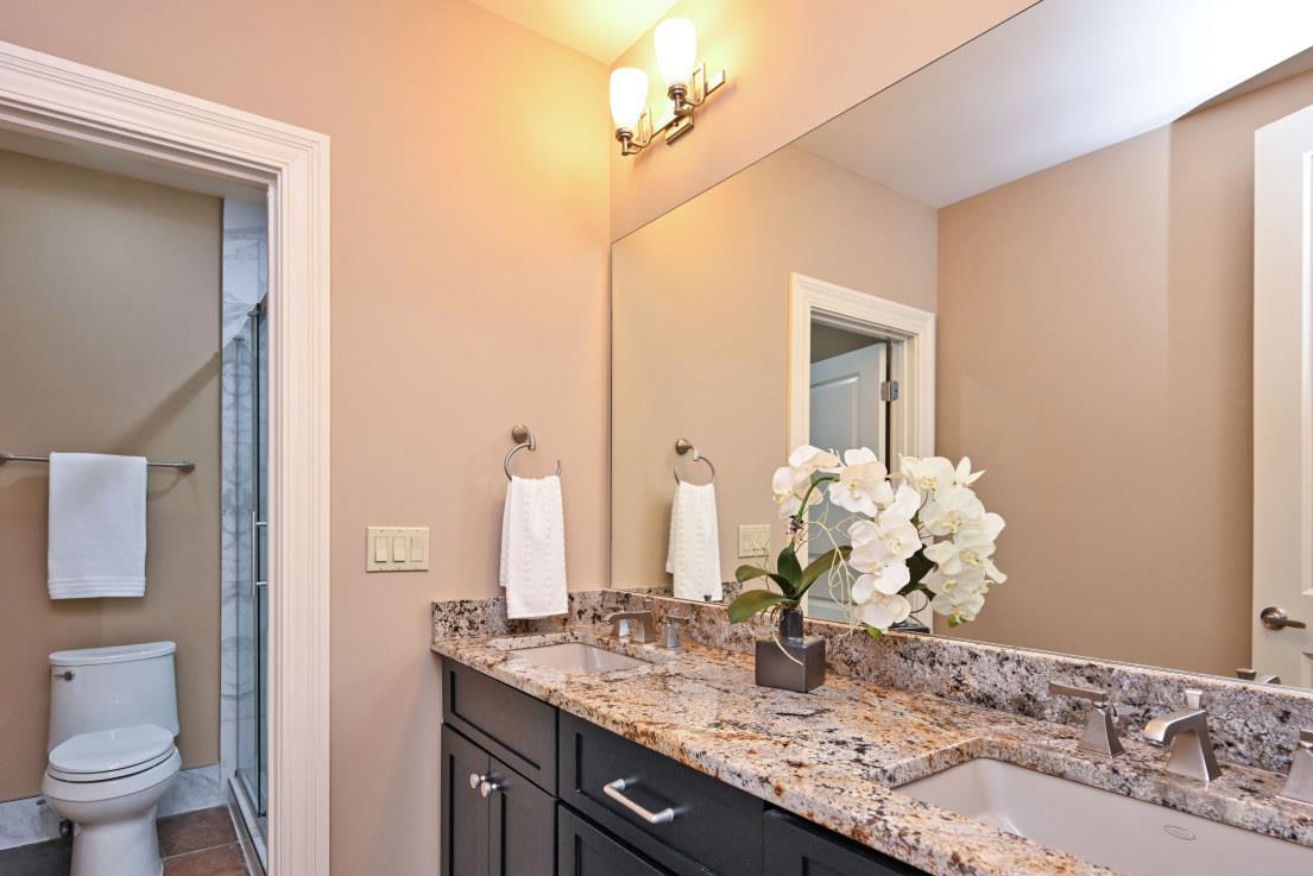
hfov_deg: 86.7
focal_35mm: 19
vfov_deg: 64.1
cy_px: 517
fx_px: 693
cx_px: 596
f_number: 4
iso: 400
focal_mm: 14
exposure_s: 1/60
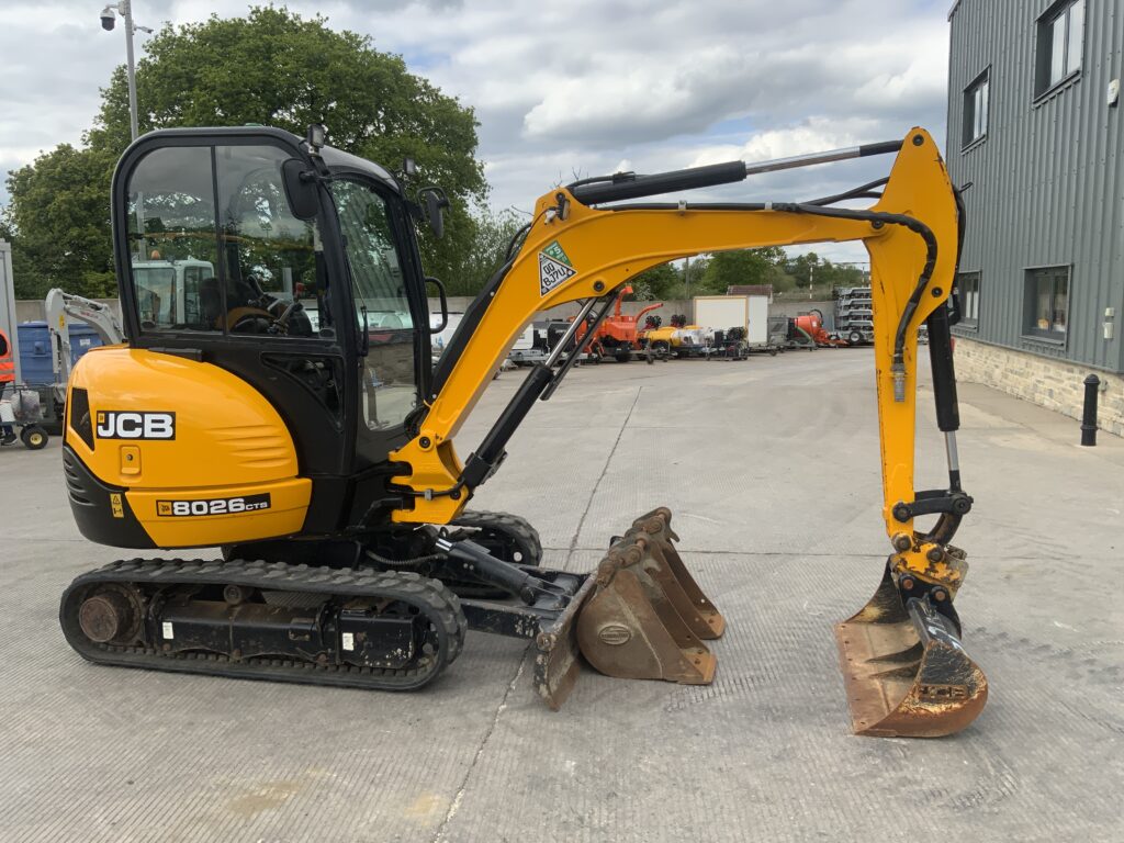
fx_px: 942
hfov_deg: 61.7
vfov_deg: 48.2
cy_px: 422
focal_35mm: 29
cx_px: 562
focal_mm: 3
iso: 16
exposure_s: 1/869
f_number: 1.8
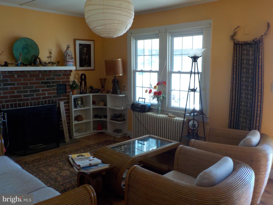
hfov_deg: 60.0
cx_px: 136
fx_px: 237
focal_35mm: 30
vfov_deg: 46.8
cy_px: 102
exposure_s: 1/30
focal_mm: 4.1
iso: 180
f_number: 3.3
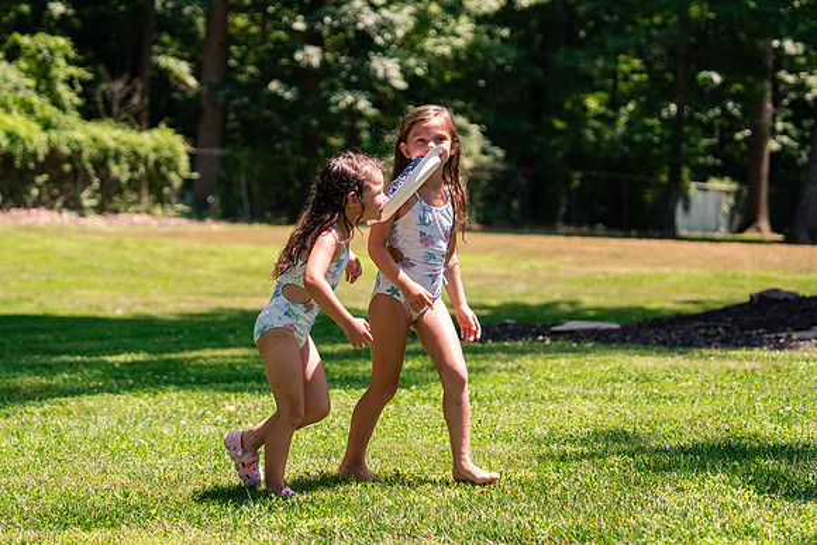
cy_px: 202
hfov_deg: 19.1
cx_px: 360
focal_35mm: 107
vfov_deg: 12.8
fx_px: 2424
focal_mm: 70
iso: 400
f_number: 2.8
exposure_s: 1/2500
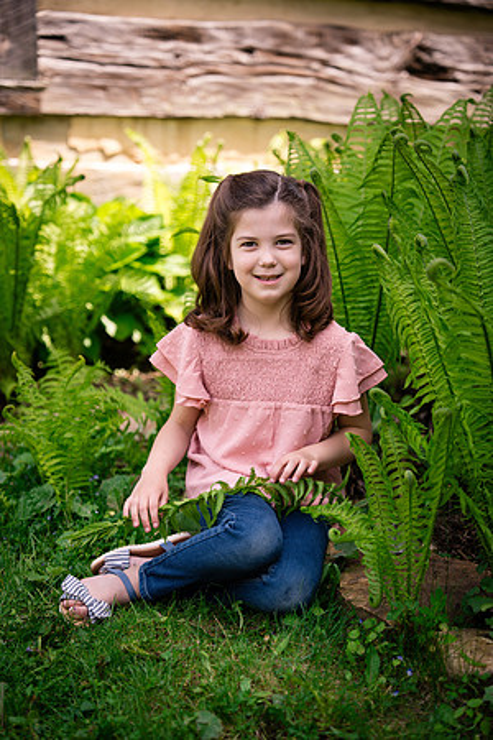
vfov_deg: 28.8
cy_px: 370
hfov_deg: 19.5
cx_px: 246
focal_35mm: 70
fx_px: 1438
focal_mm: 70
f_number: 2.8
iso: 100
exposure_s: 1/500
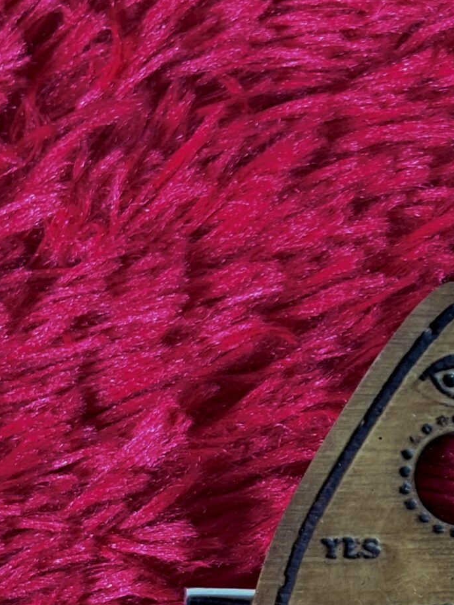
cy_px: 558
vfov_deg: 13.5
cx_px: 470
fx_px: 2534
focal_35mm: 145
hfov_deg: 10.1
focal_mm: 5.96
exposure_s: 1/40
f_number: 1.6
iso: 200
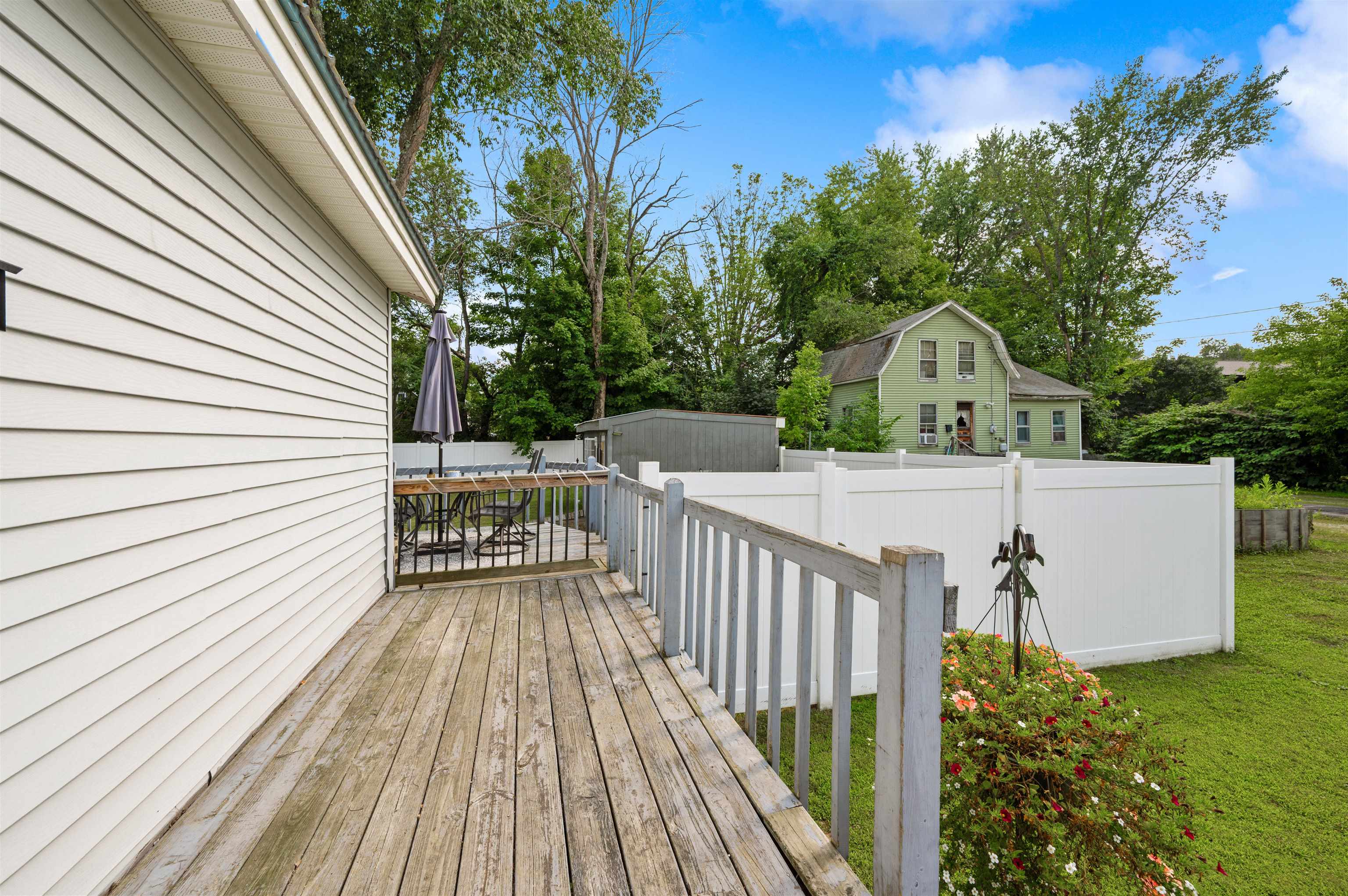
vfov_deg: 81.1
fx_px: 524
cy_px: 448
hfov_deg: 104.3
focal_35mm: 14
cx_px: 674
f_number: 9
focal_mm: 14
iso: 100
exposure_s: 1/125
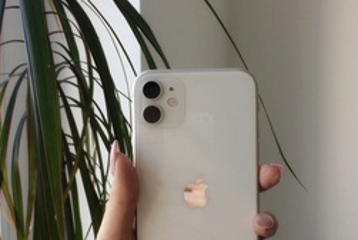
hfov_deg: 41.1
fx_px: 478
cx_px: 190
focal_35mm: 48
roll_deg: +1.3
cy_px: 147
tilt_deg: -3.8
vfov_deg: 28.1
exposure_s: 1/100
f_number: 2.2
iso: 40
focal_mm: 4.15
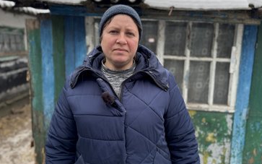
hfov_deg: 66.4
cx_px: 127
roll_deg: +0.3
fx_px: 200
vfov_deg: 44.6
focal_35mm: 28
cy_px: 80
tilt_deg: -11.2
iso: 80
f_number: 1.78
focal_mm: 6.76
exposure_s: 1/1042
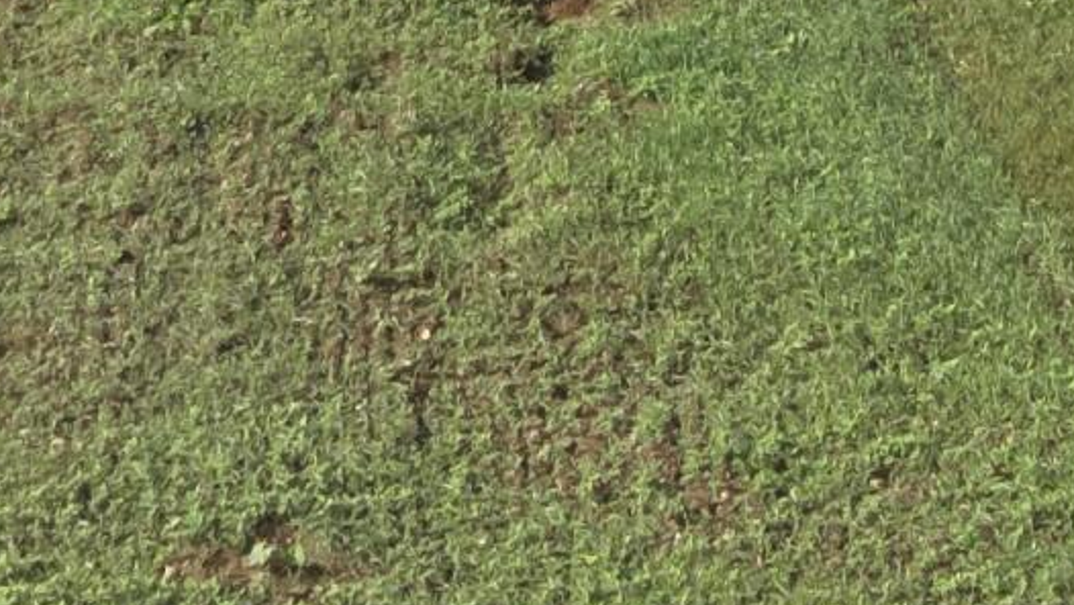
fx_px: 4244
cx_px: 766
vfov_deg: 7.5
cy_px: -959
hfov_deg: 14.4
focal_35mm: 149
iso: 100
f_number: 2.8
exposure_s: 1/725
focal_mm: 4.4
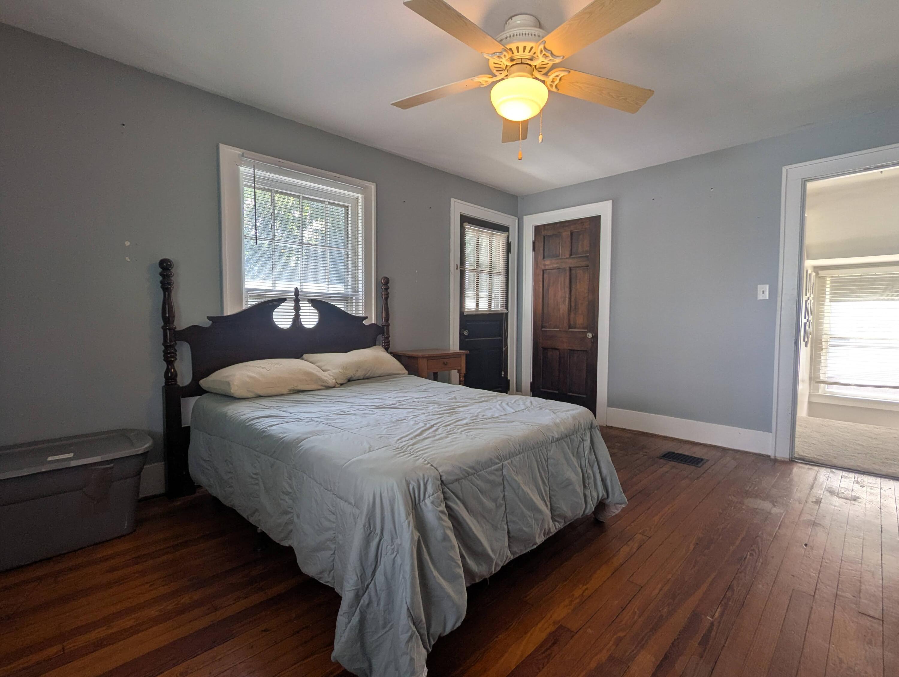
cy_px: 338
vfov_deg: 78.2
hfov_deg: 94.4
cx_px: 450
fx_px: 416
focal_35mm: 16
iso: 59
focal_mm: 2.35
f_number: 2.2
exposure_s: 1/80.8
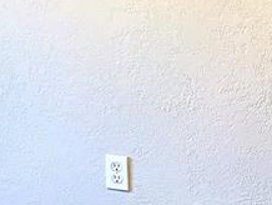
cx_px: -262
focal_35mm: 122
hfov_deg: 13.8
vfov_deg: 11.7
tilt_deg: +1.6
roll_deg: +0.8
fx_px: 960
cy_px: -95
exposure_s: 1/120
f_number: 1.6
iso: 125
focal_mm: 5.96
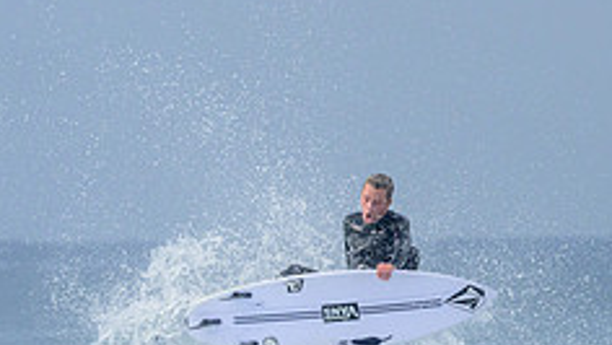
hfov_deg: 1.8
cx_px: 207
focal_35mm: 1234
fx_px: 20034
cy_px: 489
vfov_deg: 1.0
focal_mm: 480
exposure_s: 1/2000
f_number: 10
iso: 1100
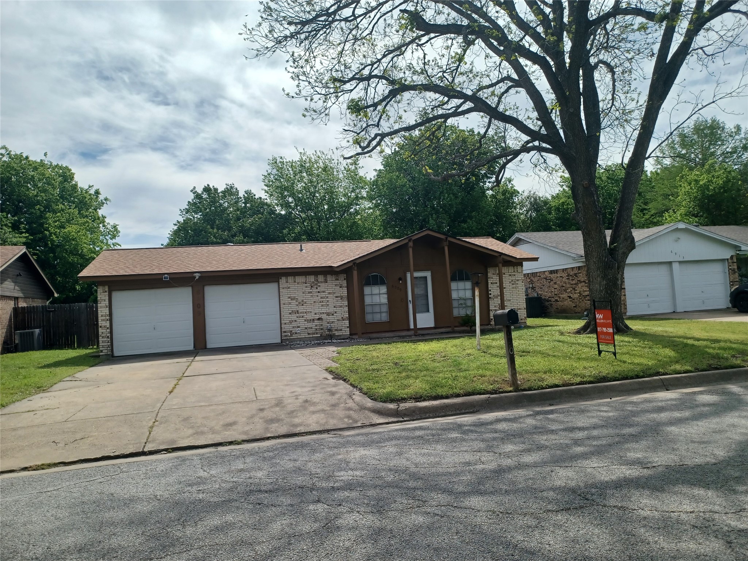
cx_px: 374
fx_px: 540
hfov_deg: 69.4
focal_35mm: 25
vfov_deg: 54.9
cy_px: 280
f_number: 1.8
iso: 32
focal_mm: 4.6
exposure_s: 1/769
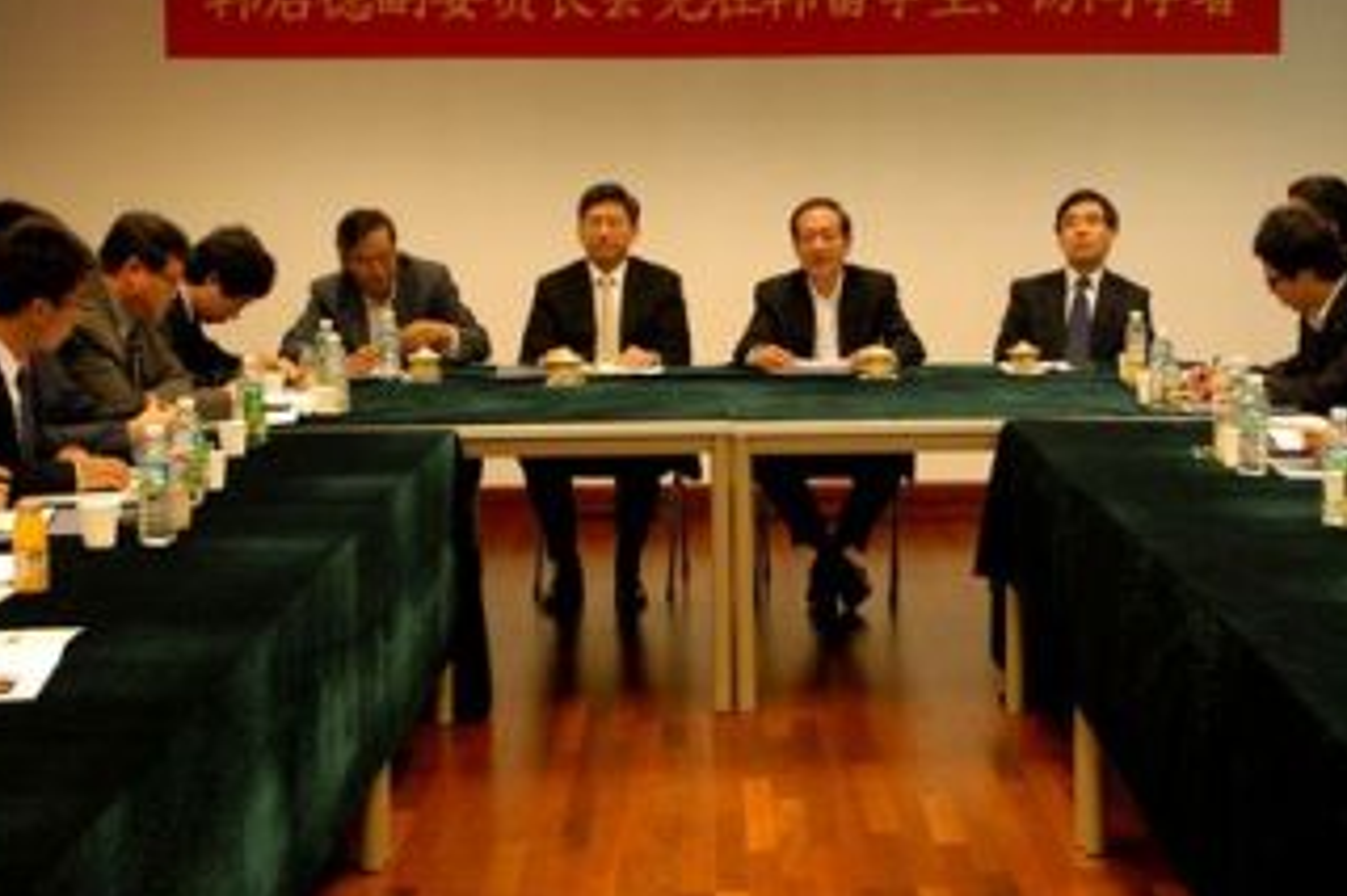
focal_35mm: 59
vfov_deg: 23.0
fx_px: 2206
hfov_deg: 33.8
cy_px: 393
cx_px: 817
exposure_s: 1/60
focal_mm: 28
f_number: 5
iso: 1400
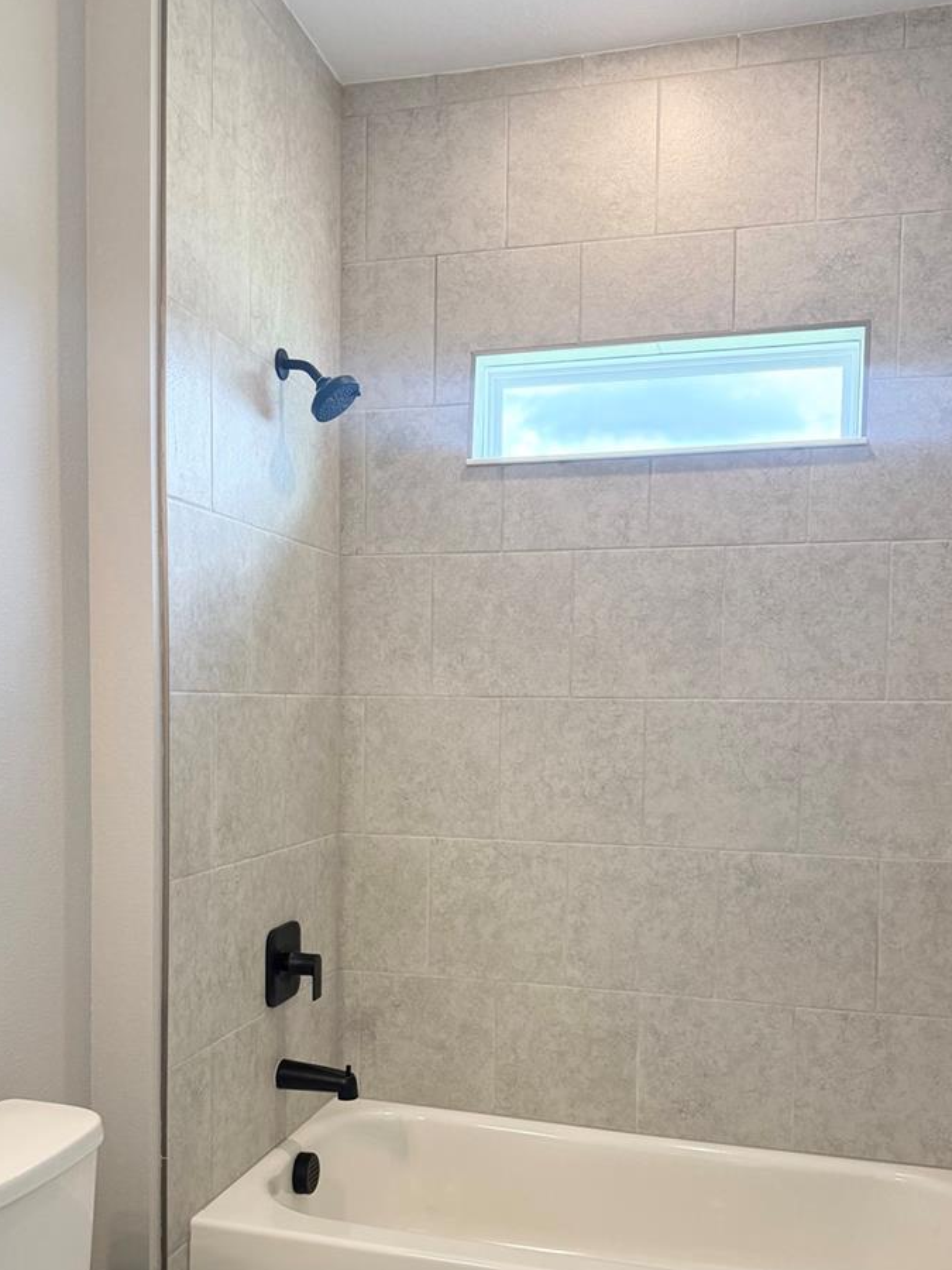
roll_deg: -2.0
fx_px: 1173
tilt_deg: -2.9
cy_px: 772
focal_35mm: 32
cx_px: 447
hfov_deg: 44.1
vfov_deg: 56.3
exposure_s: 1/240
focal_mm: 6.76
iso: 200
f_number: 1.78
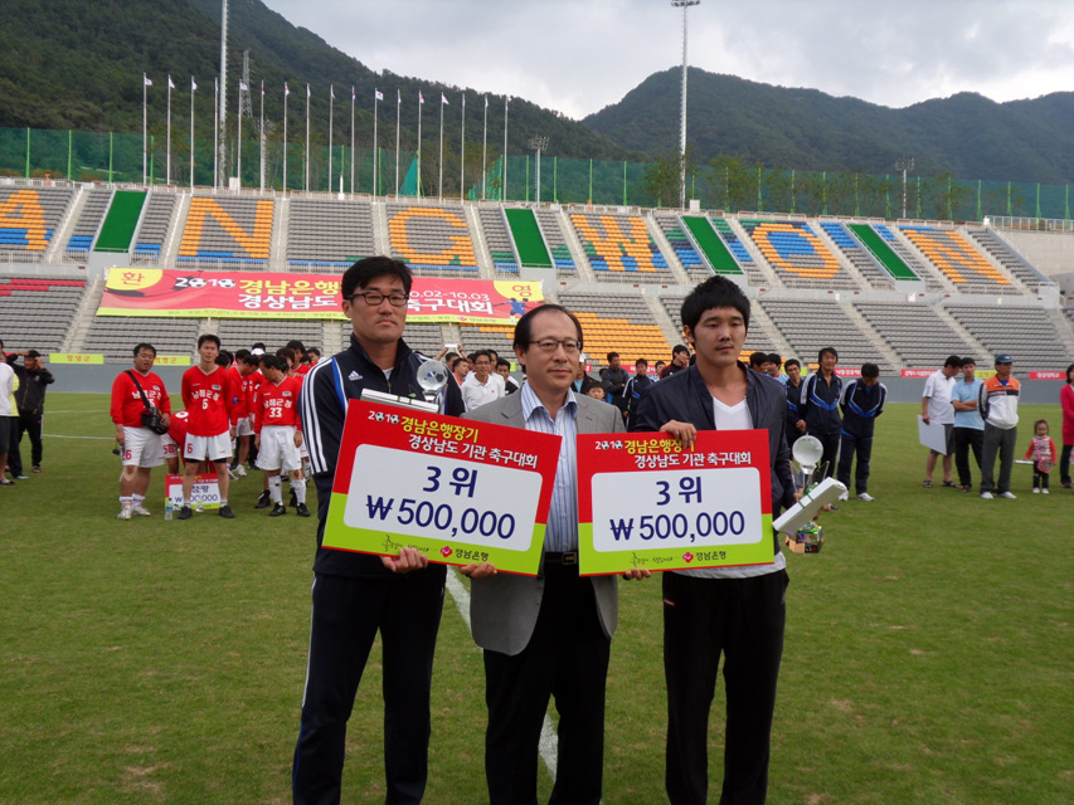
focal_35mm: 36
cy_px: 402
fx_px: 1117
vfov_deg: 39.7
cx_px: 537
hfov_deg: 51.3
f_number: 3.9
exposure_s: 1/250
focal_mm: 6.3
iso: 80
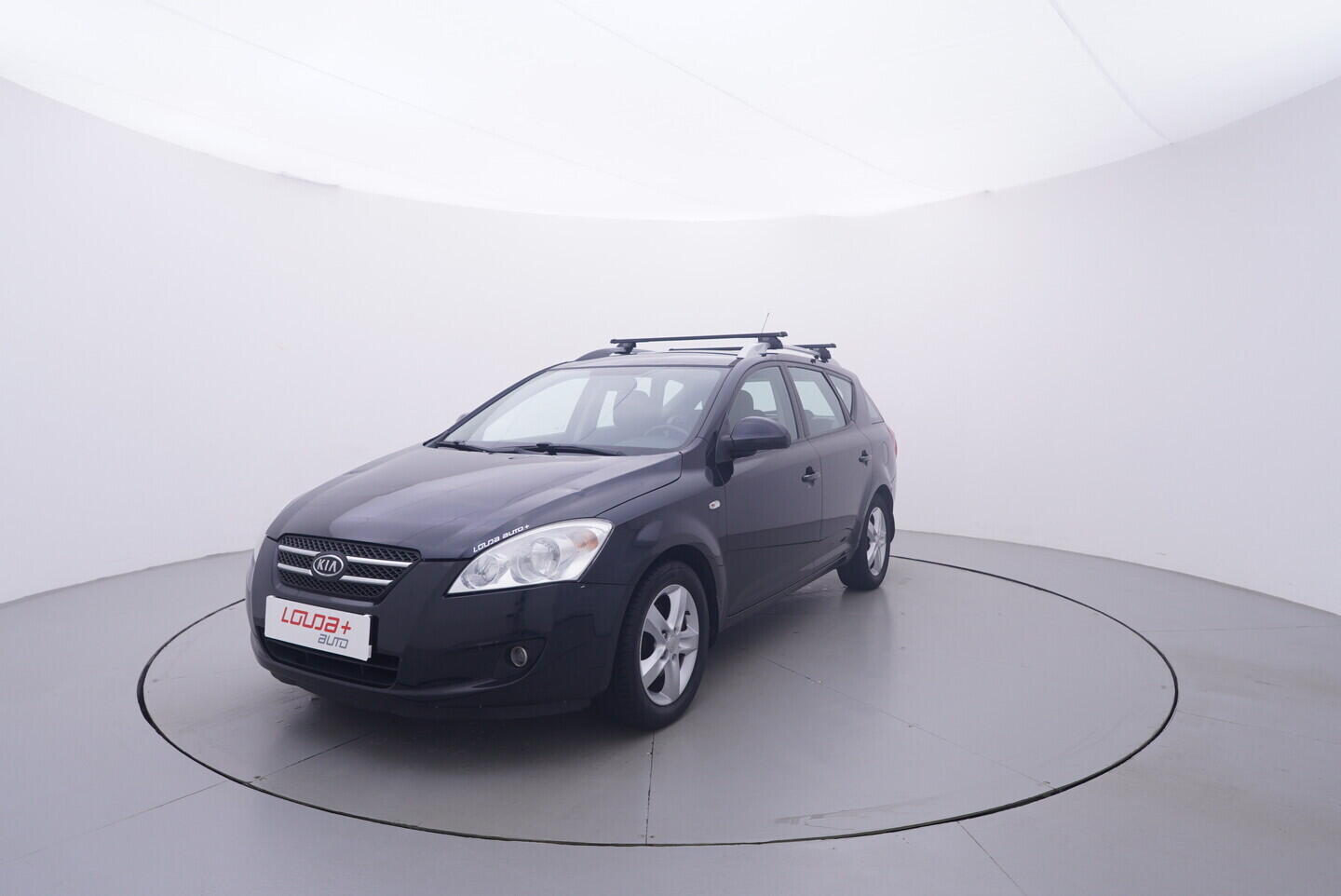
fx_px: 839
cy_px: 448
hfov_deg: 77.3
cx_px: 670
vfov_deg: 56.2
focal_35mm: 22
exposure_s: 1/80
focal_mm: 15
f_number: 5
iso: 200
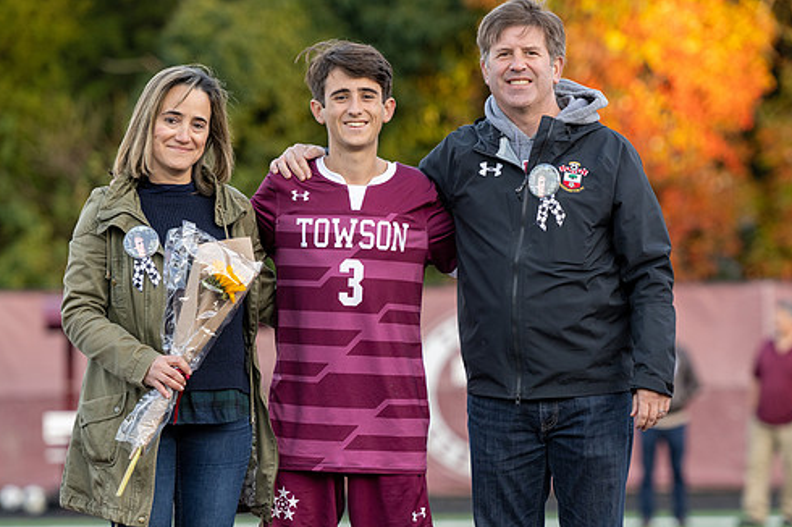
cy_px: 327
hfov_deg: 10.0
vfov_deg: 6.7
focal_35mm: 205
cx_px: 452
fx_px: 4507
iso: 1000
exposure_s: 1/400
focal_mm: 150
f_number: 3.5
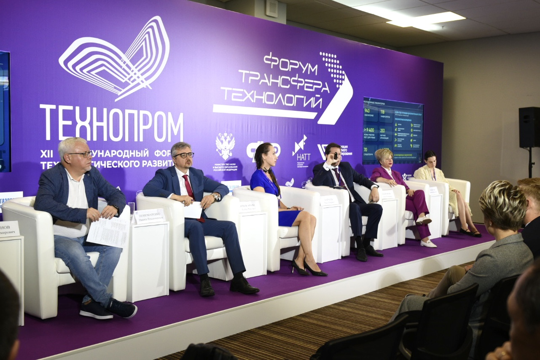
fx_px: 480
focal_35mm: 32
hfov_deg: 58.7
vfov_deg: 41.1
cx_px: 270
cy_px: 180
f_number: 3.5
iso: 800
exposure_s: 1/125
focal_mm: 32
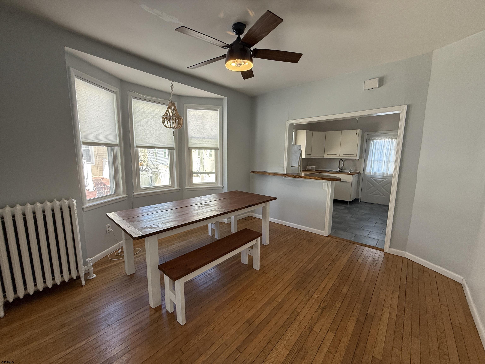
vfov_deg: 85.7
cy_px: 182
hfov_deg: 102.1
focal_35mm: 14
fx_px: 196
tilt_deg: -7.8
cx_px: 242
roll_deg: -0.2
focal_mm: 2.22
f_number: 2.2
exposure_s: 1/120
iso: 80
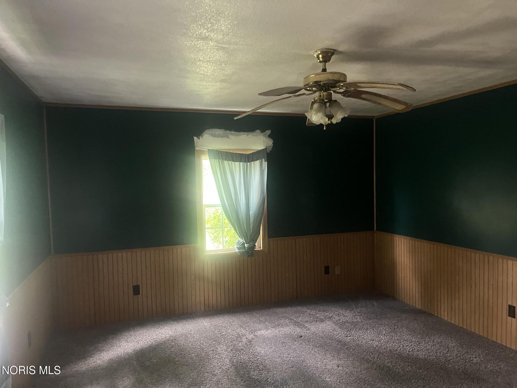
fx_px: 388
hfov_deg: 67.3
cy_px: 194
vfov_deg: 53.1
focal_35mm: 26
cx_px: 258
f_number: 1.6
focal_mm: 5.1
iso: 640
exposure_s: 1/33
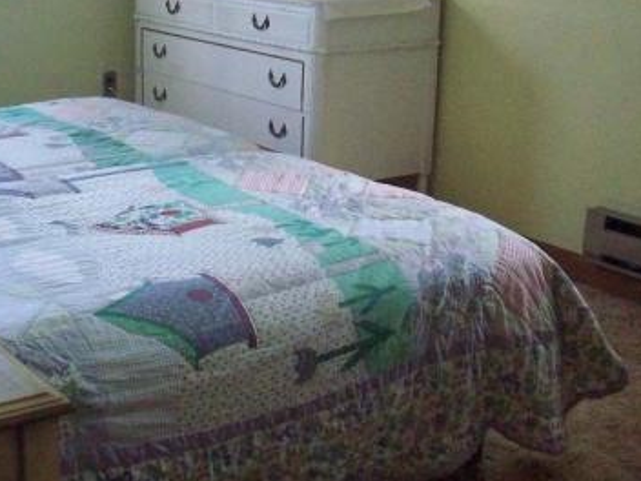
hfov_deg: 31.3
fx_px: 1130
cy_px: 120
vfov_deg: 23.8
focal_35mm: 61
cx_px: 188
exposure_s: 1/128
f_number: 2.8
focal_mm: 6.2
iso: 566
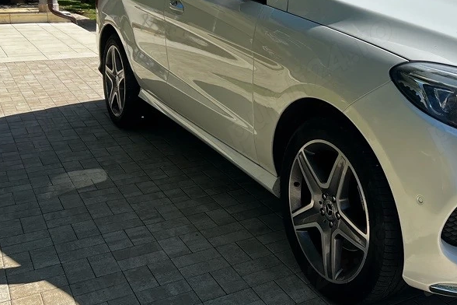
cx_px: 360
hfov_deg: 41.1
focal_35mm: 46
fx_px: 584
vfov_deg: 28.9
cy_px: 88
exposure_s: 1/2632
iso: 50
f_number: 1.5
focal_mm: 5.7
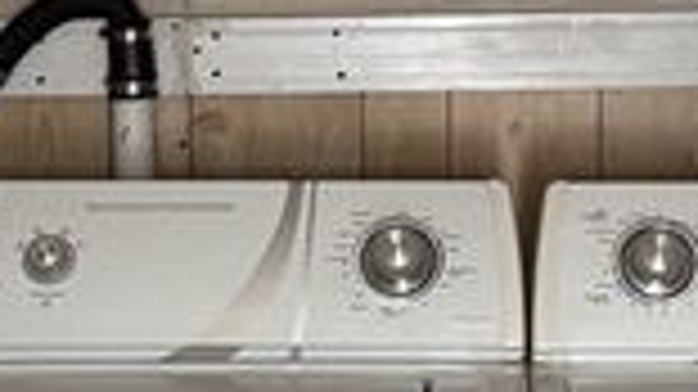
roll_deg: +0.0
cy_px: 126
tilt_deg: -3.1
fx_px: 2590
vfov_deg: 8.6
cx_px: 441
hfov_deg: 15.3
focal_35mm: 140
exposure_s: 1/60
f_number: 1.6
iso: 250
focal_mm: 5.96
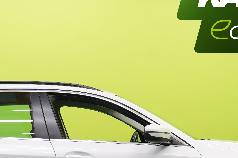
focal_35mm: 123
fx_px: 813
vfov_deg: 11.0
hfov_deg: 16.6
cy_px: 163
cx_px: 83
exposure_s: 1/40
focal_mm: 45
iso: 400
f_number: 5
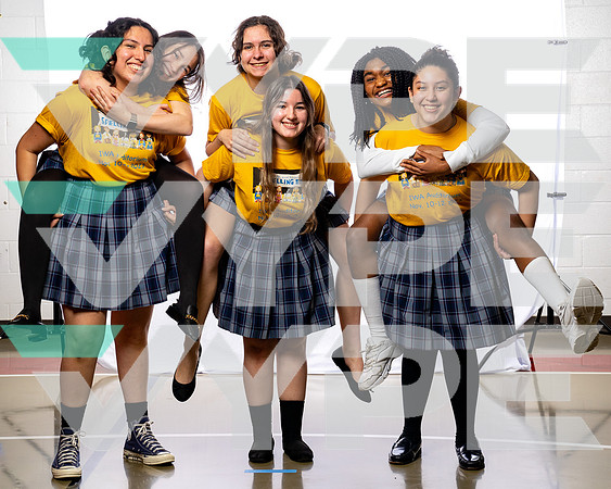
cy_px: 226
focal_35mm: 81
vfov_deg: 18.9
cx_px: 270
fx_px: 1468
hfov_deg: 23.5
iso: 640
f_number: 8
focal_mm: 66
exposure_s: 1/250
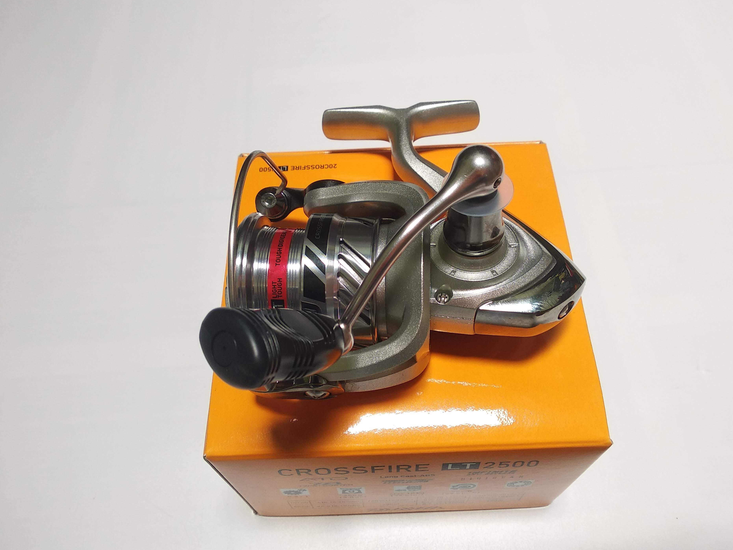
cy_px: 284
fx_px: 593
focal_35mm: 28
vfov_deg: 49.7
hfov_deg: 63.4
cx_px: 388
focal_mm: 3.81
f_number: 2.2
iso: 125
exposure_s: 1/100
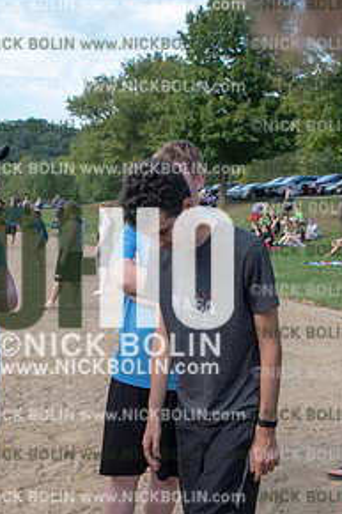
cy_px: 292
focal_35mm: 48
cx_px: 108
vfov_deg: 41.1
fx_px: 685
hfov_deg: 27.8
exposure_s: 1/640
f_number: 3.2
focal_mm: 24
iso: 160
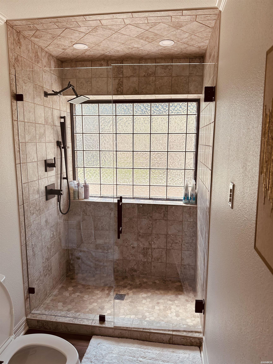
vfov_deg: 71.6
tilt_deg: -10.2
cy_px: 182
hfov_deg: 56.8
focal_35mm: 24
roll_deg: -0.9
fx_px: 252
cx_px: 136
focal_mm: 6.86
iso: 80
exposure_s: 1/1009
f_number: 1.78
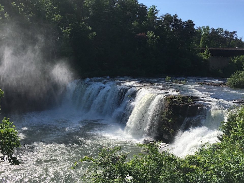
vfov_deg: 48.2
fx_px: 204
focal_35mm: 29
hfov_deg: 61.7
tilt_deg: -8.9
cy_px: 92
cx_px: 122
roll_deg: -4.7
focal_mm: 4.15
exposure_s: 1/1876
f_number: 2.2
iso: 25
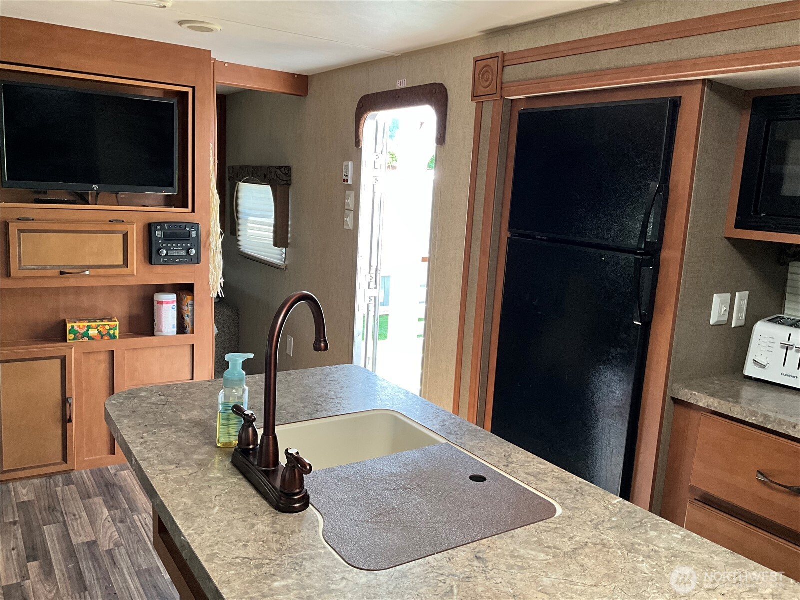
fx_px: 670
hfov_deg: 61.7
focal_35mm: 29
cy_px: 300
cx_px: 400
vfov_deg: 48.2
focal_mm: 3
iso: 64
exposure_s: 1/65
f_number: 1.8
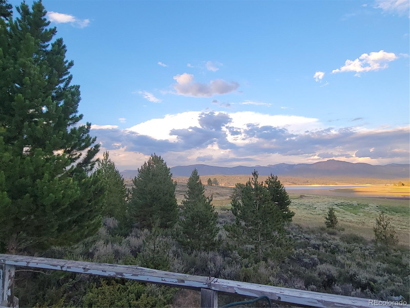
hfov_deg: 106.2
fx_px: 154
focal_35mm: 13
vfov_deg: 89.9
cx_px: 205
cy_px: 154
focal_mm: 2.2
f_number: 2.2
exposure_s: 1/177
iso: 50
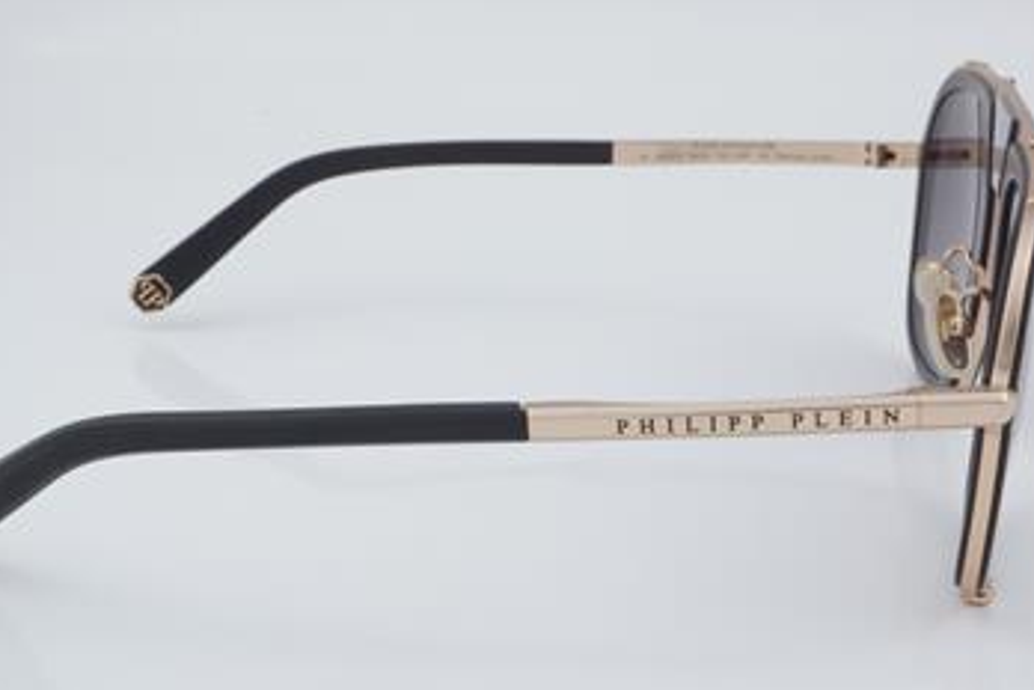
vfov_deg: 17.6
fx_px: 2228
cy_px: 336
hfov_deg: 26.1
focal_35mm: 78
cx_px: 484
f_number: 32
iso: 100
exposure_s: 1/3
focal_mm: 45
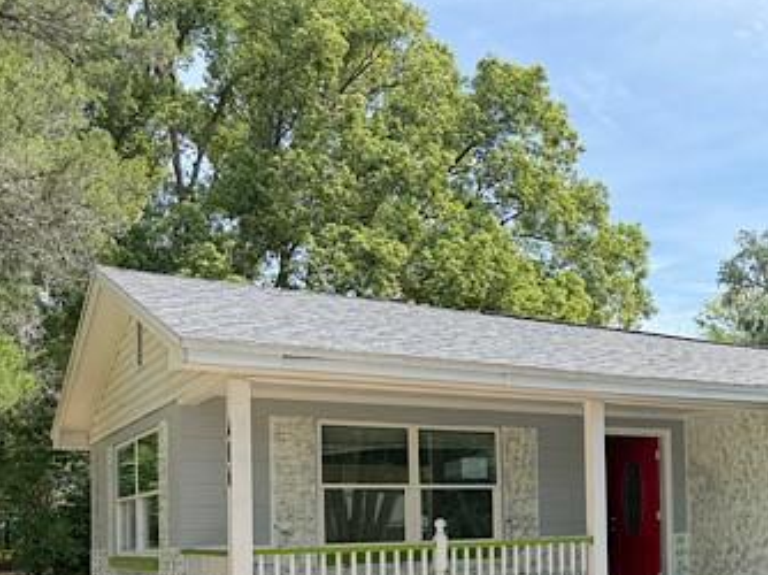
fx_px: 1020
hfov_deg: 37.7
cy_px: 499
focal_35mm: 46
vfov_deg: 30.3
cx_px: 734
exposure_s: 1/742
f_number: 1.78
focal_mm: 6.76
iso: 100
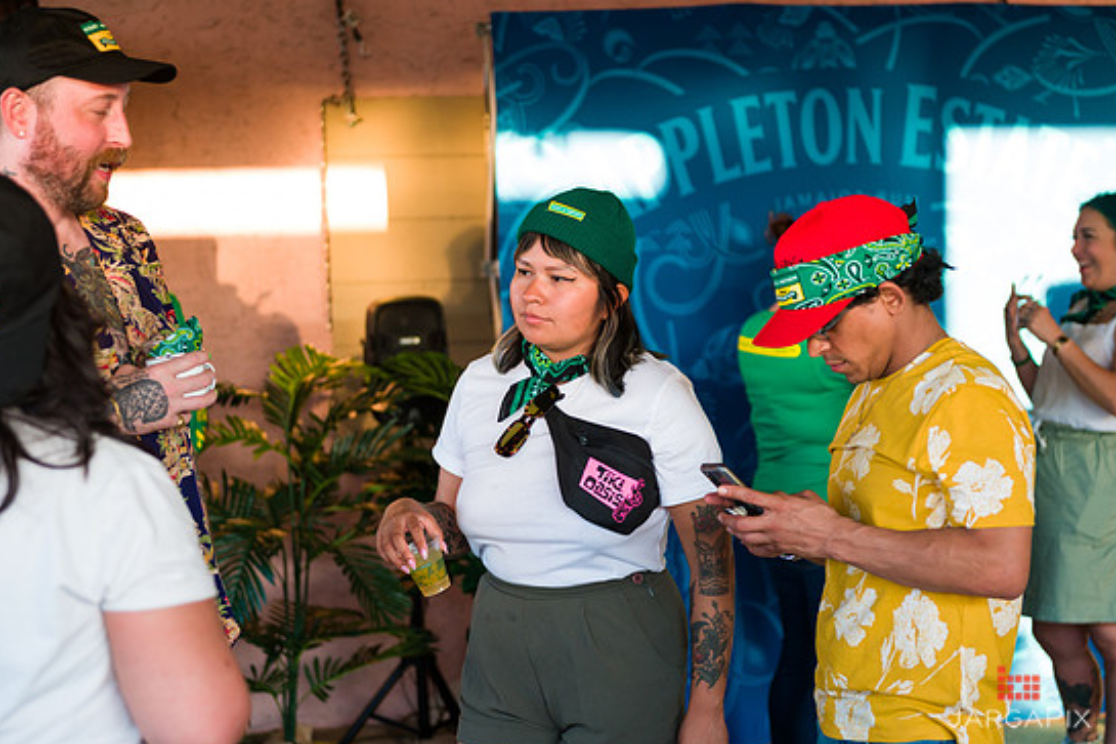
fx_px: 2045
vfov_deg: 20.6
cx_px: 549
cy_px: 377
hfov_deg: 30.5
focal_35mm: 66
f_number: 3.2
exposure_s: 1/200
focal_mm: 62
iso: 800
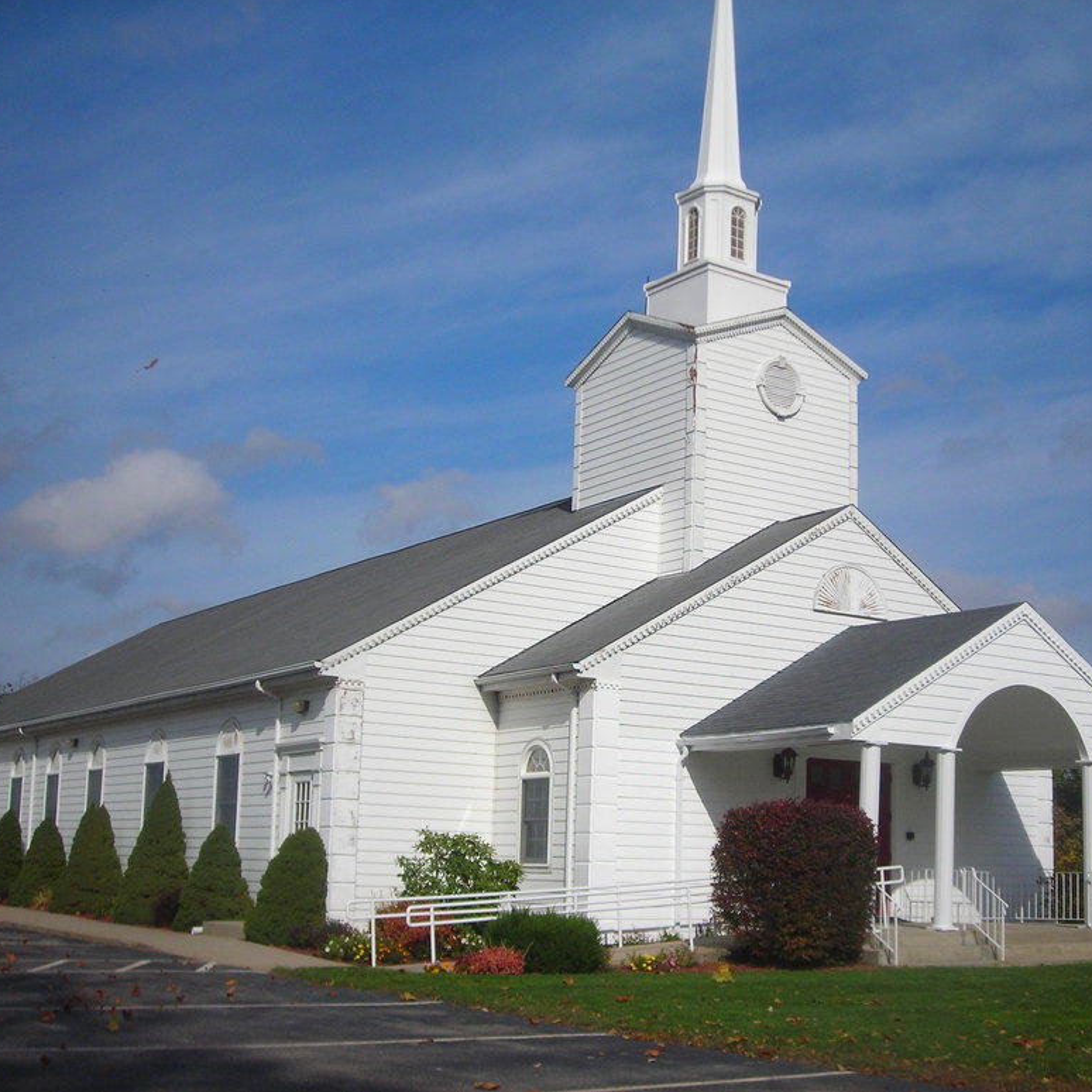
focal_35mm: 45
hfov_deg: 37.4
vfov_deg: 37.6
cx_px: 667
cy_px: 545
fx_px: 1606
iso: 70
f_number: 6.4
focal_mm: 6.3
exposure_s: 1/790
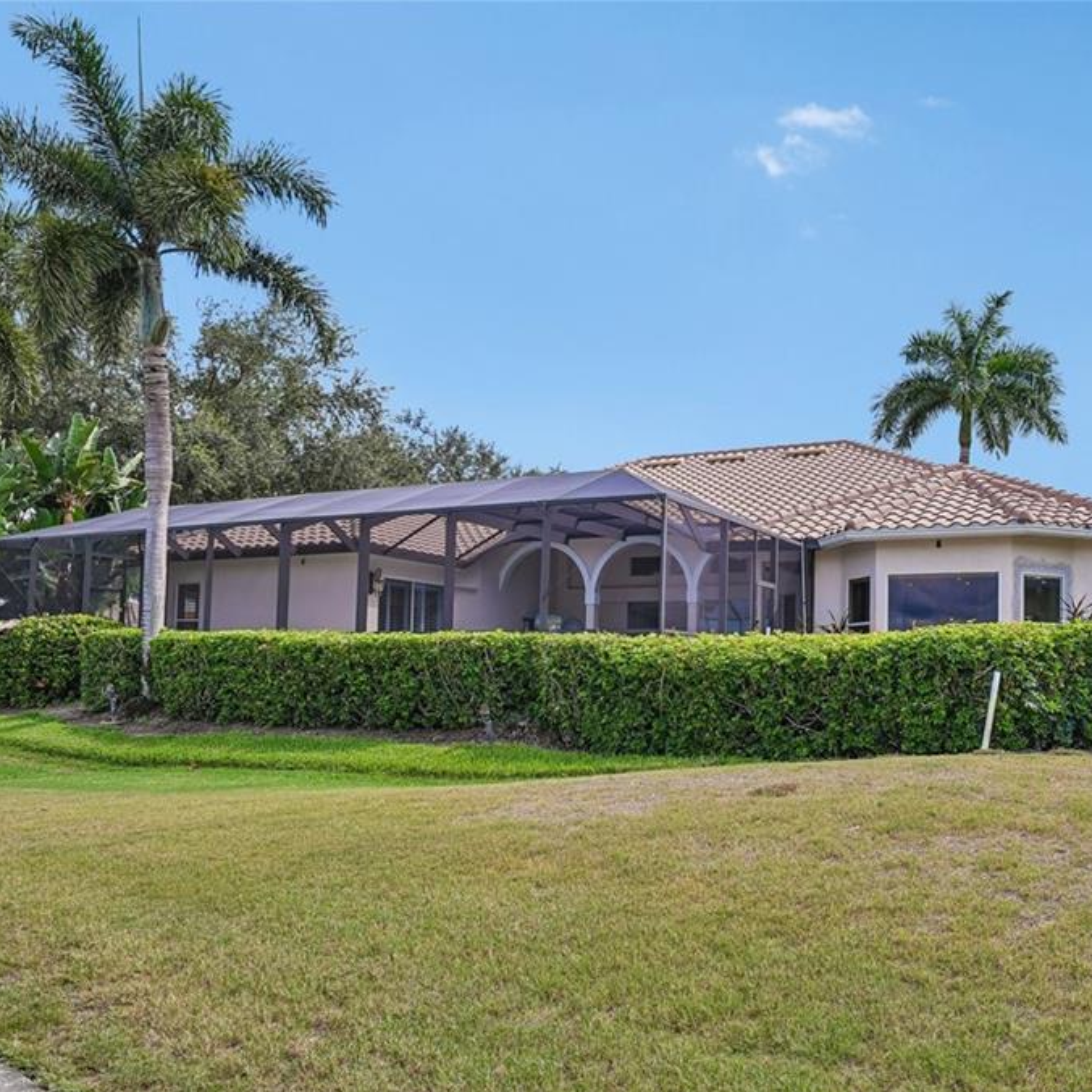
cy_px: 548
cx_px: 693
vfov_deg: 59.1
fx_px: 964
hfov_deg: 58.2
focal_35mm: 27
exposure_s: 1/80
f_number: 8
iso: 50
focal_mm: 14
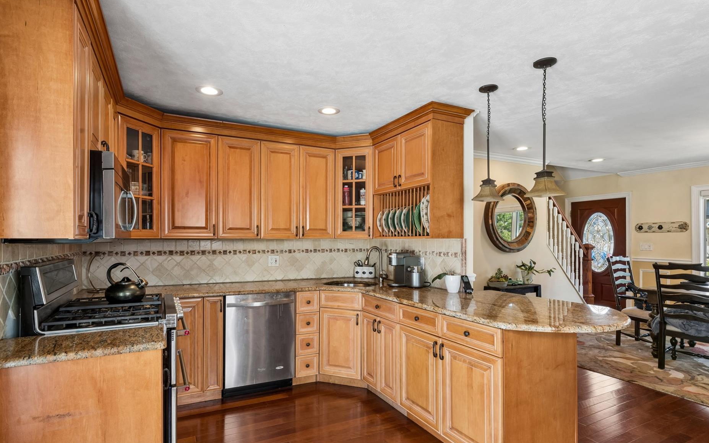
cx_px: 336
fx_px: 356
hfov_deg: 89.6
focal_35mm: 18
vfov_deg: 63.6
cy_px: 237
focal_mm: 16.4
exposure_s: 1/10
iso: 400
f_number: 13
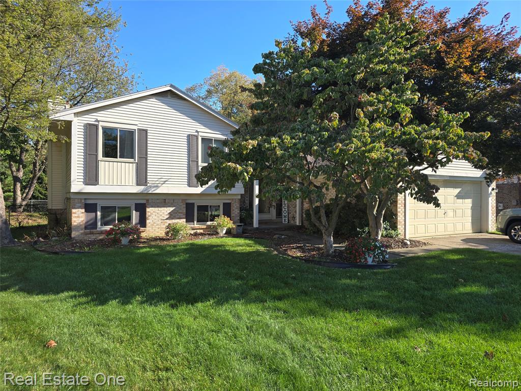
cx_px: 260
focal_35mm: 23
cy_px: 196
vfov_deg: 58.9
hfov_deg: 73.9
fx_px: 346
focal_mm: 6.3
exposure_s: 1/300
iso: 12
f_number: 1.7
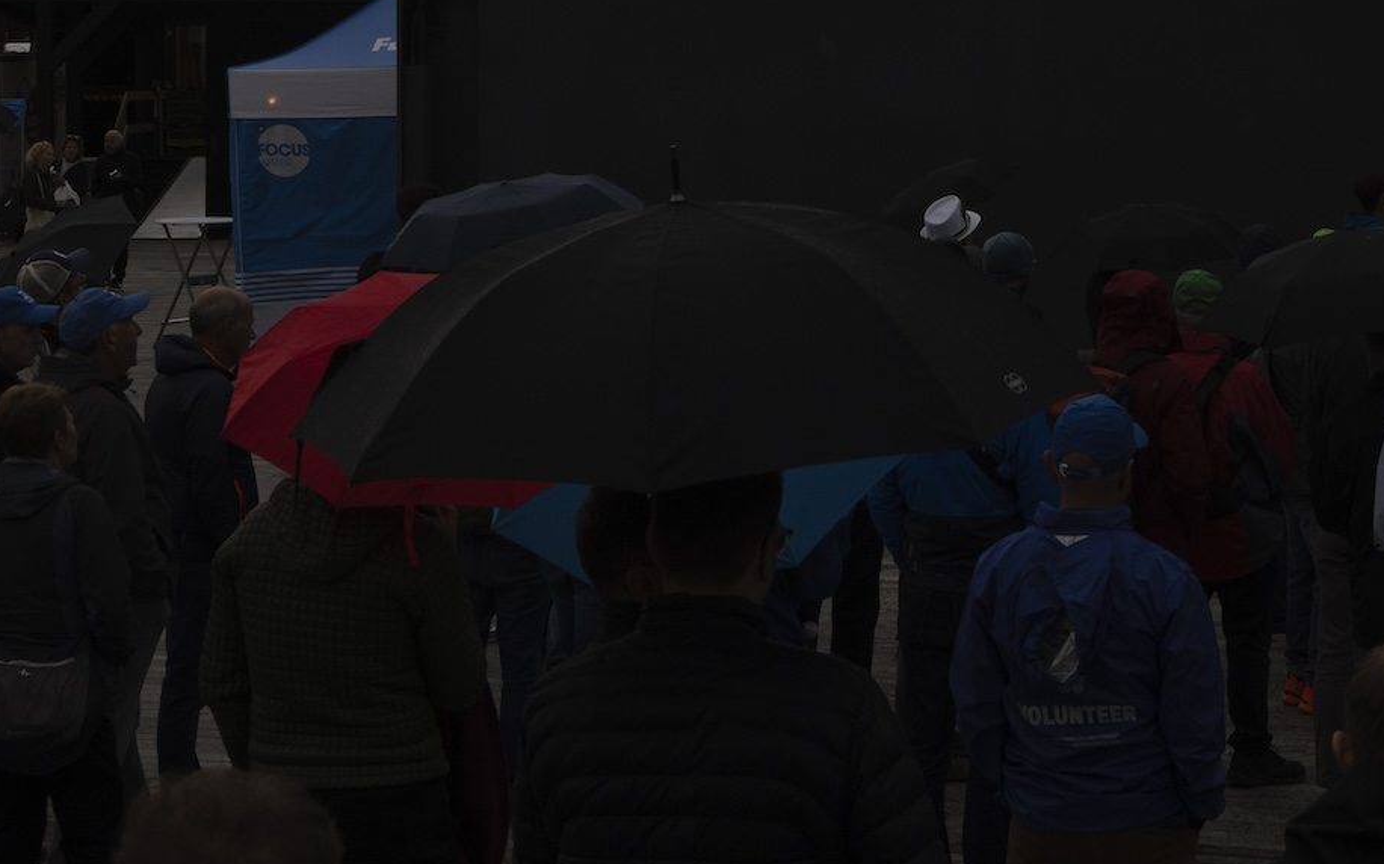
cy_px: 19
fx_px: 2790
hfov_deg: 27.8
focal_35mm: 74
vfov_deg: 17.2
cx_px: 775
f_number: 8
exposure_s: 1/500
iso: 640
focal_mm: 35
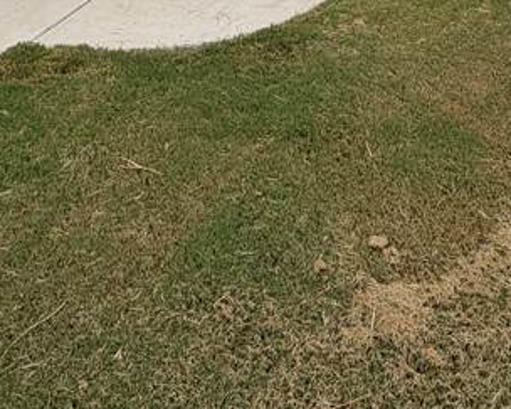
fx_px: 695
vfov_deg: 24.6
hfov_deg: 39.9
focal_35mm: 46
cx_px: 338
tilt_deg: +1.1
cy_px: -219
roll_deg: +1.1
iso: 32
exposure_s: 1/770
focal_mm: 2.22
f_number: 2.2
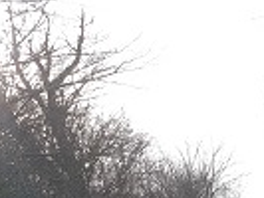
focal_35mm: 78
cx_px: 222
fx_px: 595
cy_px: 273
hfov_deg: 24.5
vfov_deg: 17.5
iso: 50
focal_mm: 4.2
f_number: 1.7
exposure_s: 1/842
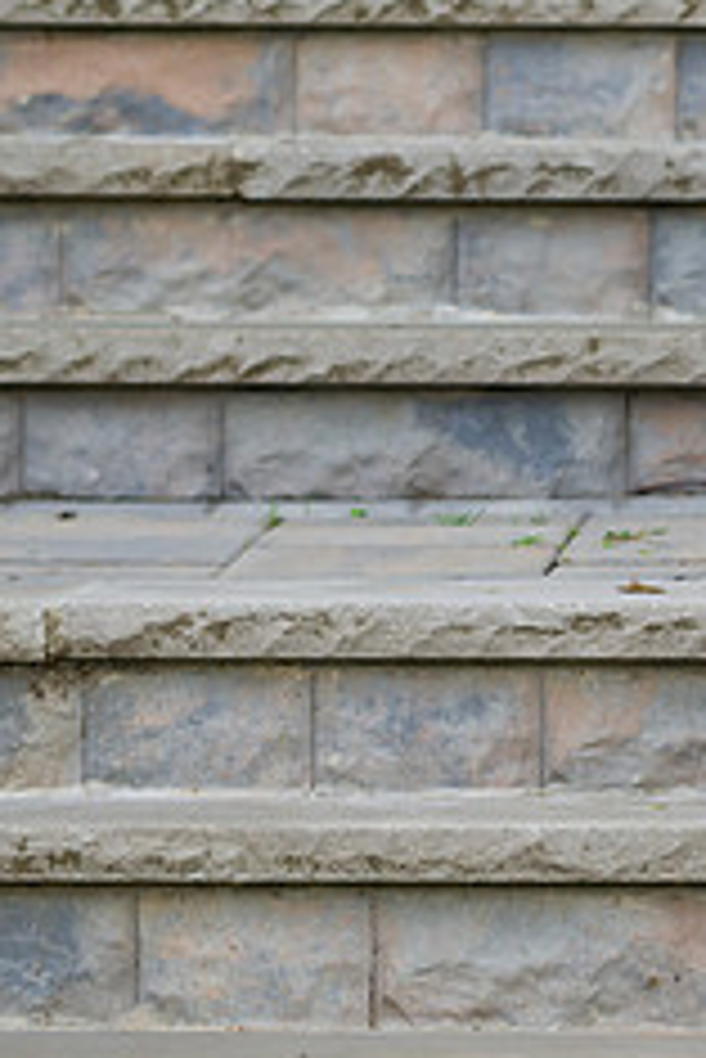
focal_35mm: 338
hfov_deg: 4.0
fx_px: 9927
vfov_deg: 6.1
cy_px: 214
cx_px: 1295
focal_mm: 112
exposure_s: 1/500
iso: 200
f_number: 4
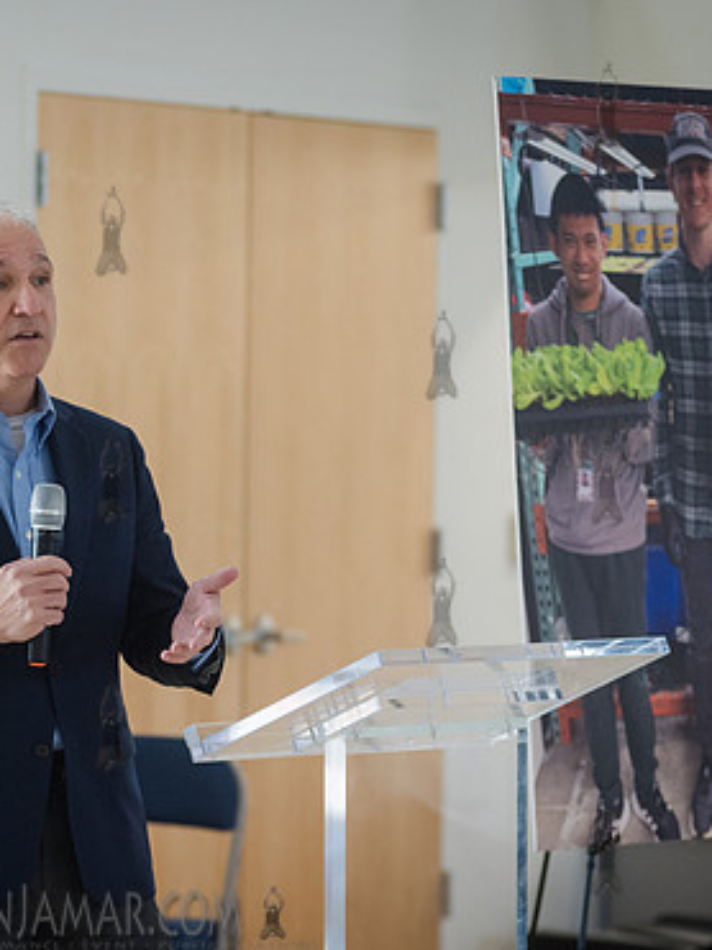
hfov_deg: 7.8
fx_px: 5241
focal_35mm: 191
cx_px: 110
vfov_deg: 10.4
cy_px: 478
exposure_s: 1/200
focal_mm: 125
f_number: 3.5
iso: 2500
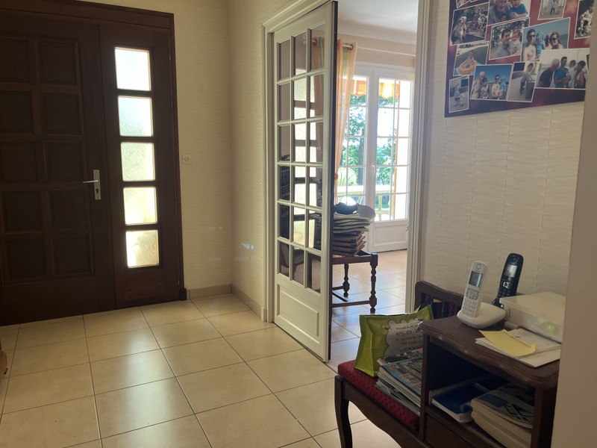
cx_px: 298
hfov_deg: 67.3
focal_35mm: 26
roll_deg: +0.1
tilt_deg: -8.3
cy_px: 224
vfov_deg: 53.1
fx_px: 448
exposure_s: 1/100
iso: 100
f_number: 1.6
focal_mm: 5.1
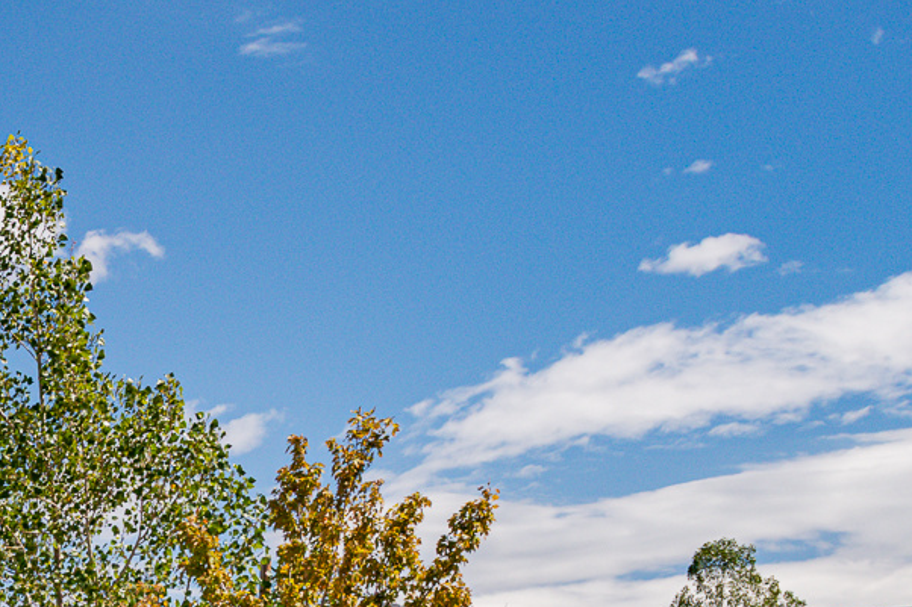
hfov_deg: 15.3
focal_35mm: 119
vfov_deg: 11.0
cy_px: 982
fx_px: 3014
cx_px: -638
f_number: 11
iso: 250
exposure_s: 1/800
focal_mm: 35
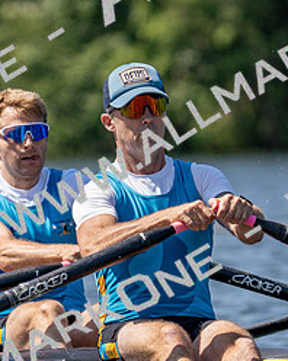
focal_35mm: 878
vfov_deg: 2.2
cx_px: 179
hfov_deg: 1.8
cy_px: 239
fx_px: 9366
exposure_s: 1/2000
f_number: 6.3
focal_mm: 400
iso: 320
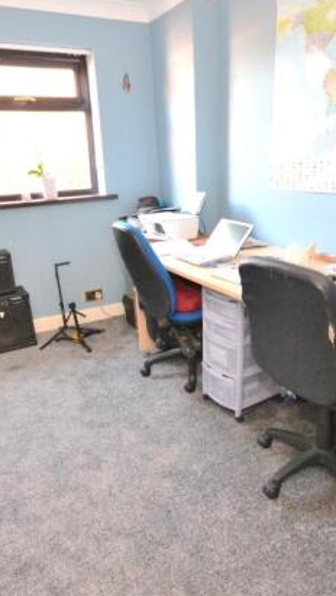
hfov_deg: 46.0
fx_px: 396
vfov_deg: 74.0
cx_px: 176
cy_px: 294
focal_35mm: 25
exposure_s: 1/30
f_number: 4
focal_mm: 10
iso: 3200
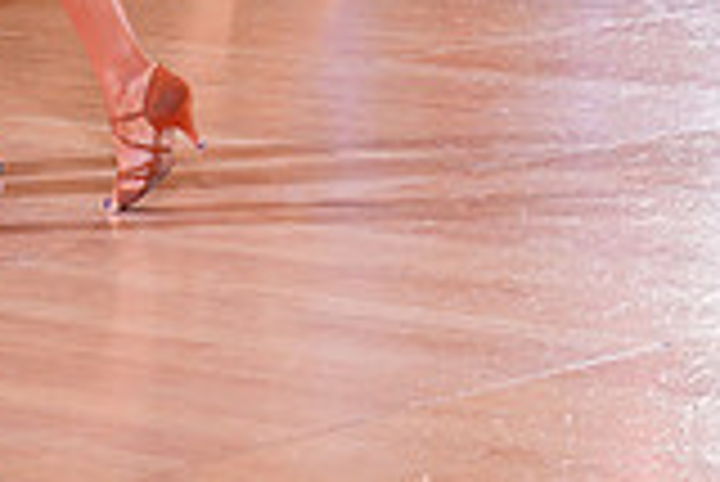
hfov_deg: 10.5
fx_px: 3843
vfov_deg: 7.0
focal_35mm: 192
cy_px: -336
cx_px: -202
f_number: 5.6
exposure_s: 1/160
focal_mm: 53
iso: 1600
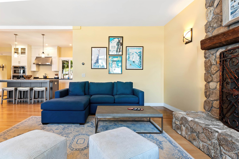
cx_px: 120
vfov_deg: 77.3
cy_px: 80
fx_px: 100
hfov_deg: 100.4
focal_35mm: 15
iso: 320
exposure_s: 1/8
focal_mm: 10
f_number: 9
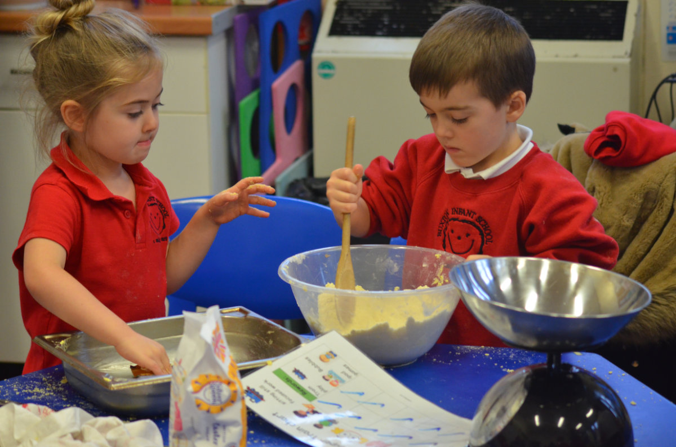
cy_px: 224
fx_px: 1967
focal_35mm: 105
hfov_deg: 19.5
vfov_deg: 13.0
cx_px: 338
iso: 1400
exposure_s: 1/125
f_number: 4
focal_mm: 70
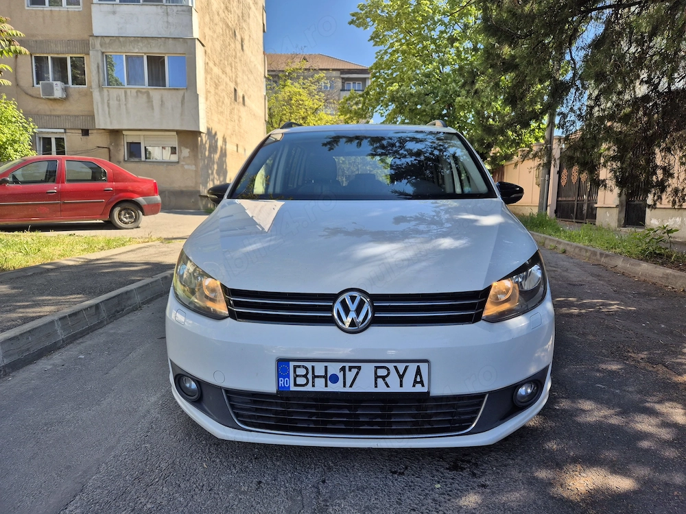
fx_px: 456
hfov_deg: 73.9
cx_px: 343
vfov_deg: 58.9
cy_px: 257
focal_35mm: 23
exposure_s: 1/1006
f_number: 1.8
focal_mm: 5.4
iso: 25
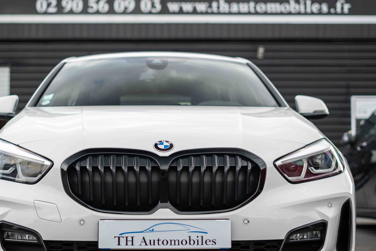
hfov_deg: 27.0
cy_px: 146
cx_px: 167
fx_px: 783
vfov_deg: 18.2
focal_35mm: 75
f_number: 2
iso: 100
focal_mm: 50
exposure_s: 1/125
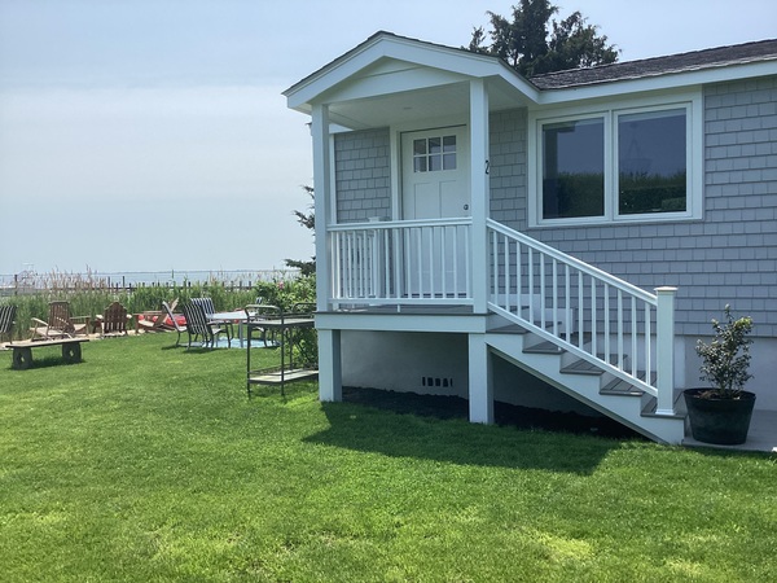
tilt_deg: +0.0
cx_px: 388
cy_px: 292
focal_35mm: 31
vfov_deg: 45.4
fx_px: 696
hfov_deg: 58.4
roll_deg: +0.0
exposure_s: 1/1664
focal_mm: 3.3
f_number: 2.4
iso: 25
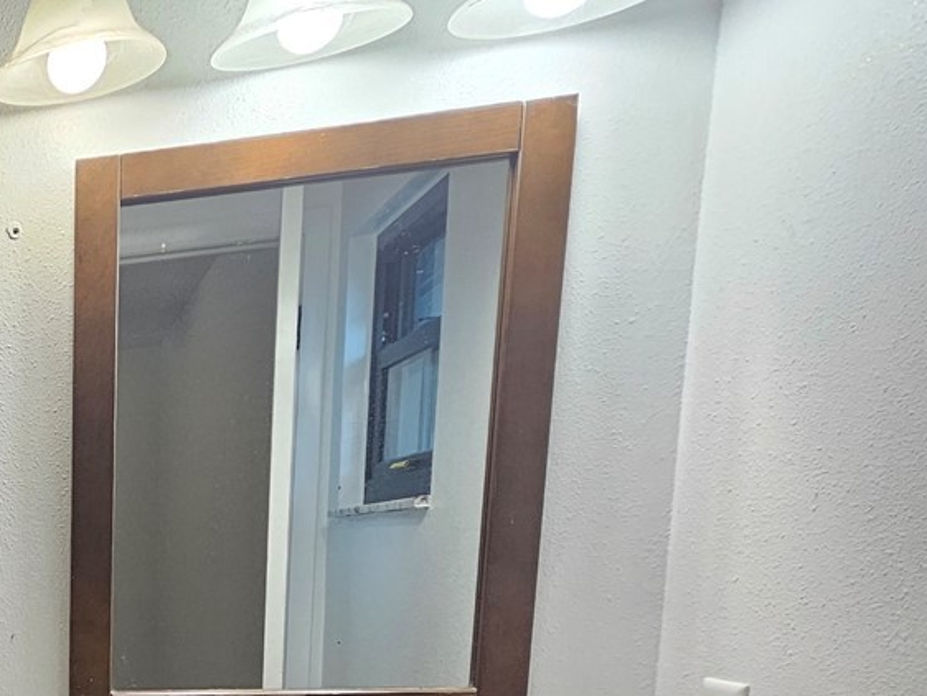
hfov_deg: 35.8
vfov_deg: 33.4
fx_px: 991
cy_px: 778
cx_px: -249
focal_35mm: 37
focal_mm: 2.2
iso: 125
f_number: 2.2
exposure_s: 1/60
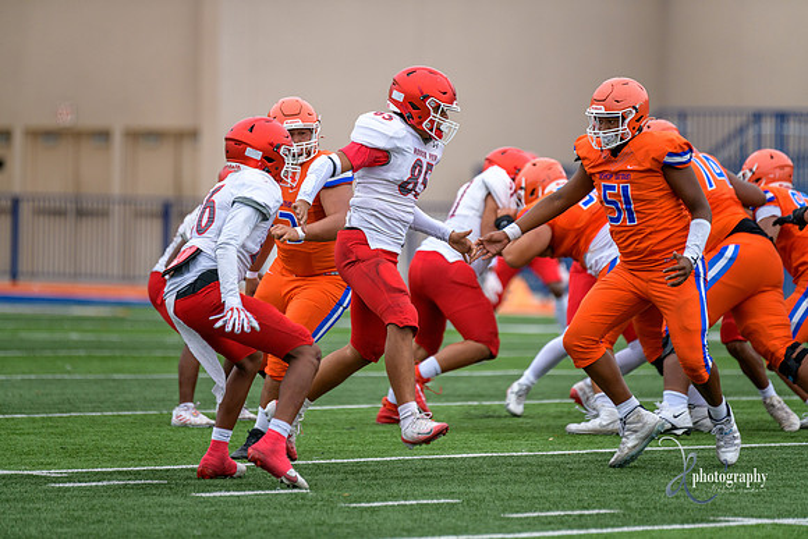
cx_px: 404
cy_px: 270
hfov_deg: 6.9
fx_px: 6735
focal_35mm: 300
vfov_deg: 4.6
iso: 500
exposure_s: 1/1000
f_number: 2.8
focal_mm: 300
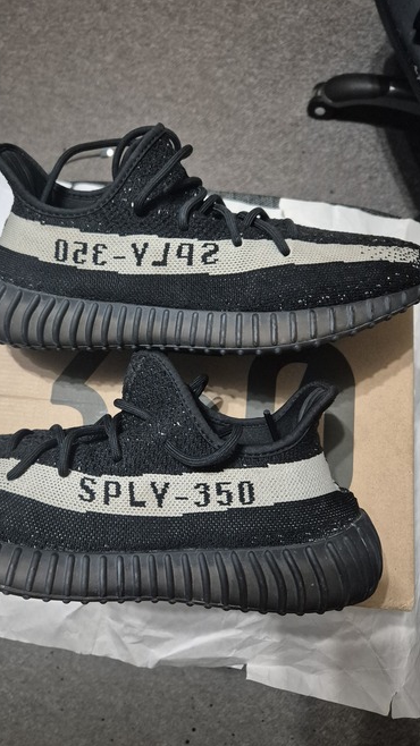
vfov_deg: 71.9
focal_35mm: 26
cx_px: 153
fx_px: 515
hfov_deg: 44.0
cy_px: 364
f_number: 1.8
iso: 1600
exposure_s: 1/50
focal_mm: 5.4
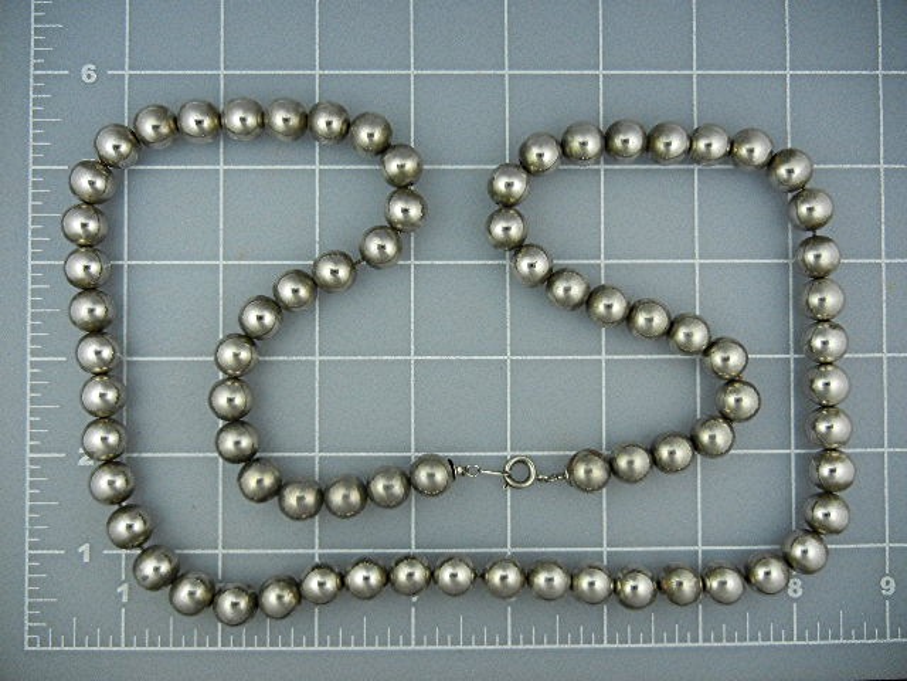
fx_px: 786
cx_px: 454
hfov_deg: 60.0
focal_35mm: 30
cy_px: 340
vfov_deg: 46.8
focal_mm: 5.4
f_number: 3.5
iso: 400
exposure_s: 1/16.8
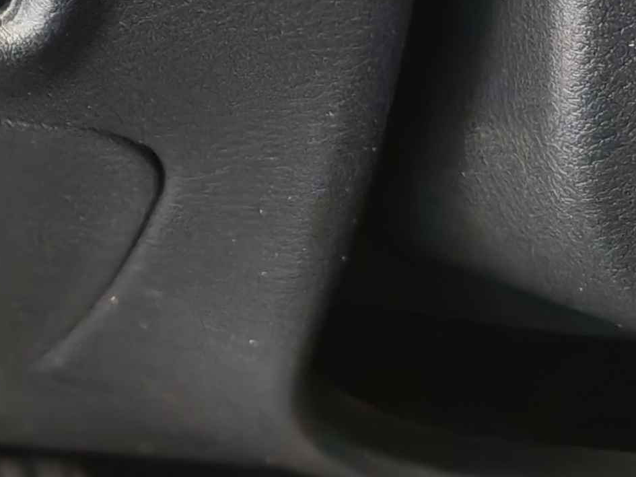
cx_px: -656
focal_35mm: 143
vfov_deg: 9.8
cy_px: -416
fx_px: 2628
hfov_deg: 12.2
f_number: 1.9
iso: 2265
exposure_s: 1/33.3
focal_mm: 6.12
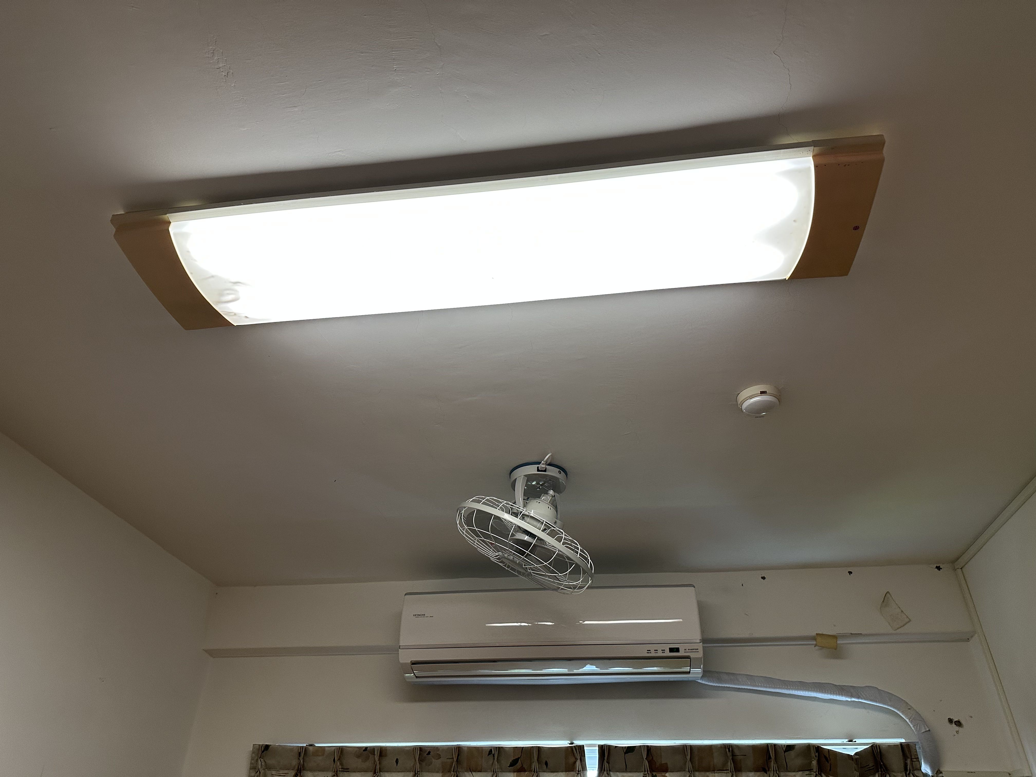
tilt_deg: +33.3
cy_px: 388
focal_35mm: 24
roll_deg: -0.3
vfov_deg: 56.8
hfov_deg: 71.6
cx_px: 518
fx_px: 718
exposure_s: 1/120
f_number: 1.78
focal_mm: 6.86
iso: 200
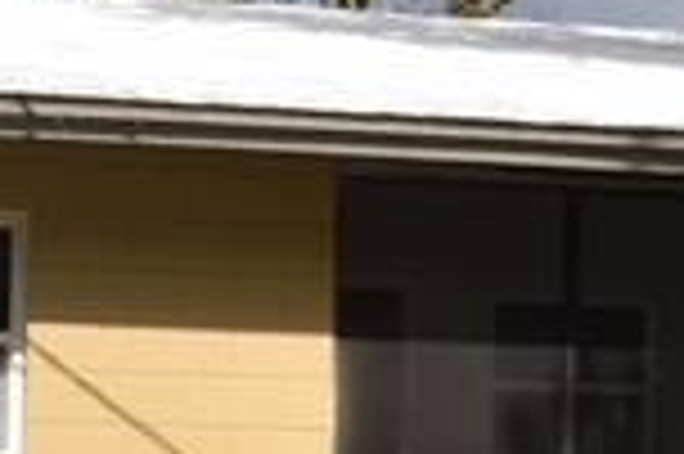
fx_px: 2296
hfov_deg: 16.9
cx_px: 171
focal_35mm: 121
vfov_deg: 11.1
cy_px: 530
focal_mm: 12
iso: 100
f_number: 11
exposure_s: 1/200
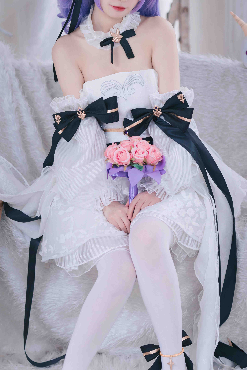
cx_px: 112
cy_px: 182
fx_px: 1358
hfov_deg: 10.4
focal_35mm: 132
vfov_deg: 15.5
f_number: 2.2
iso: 320
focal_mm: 85
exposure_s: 1/125
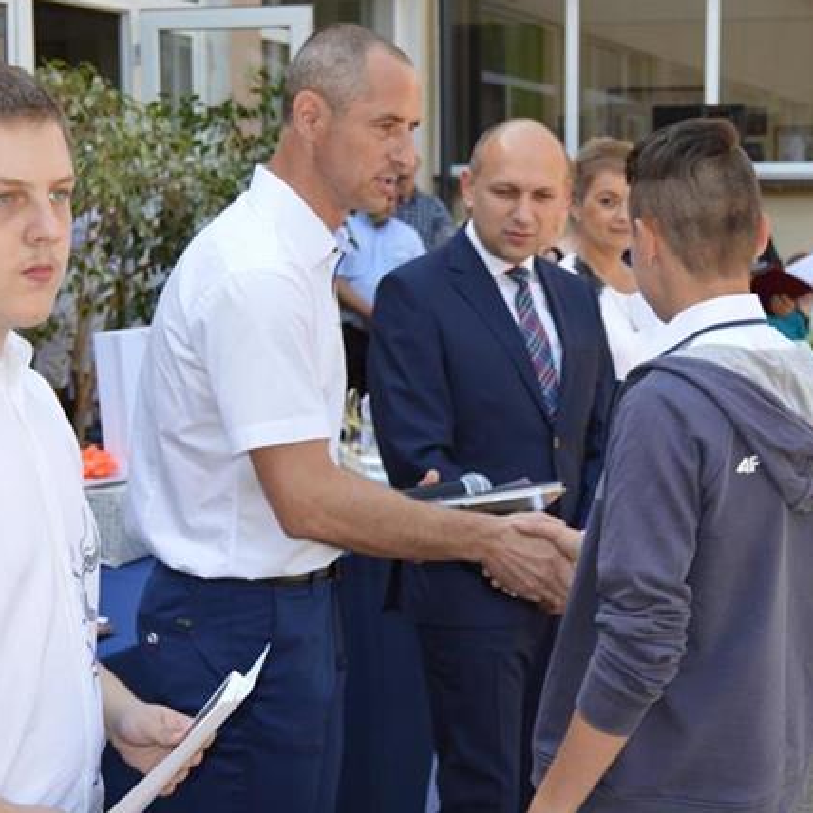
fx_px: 1797
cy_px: 405
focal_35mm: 68
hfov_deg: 25.4
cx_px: 484
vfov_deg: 25.5
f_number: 4.5
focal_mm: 35
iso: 110
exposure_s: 1/125
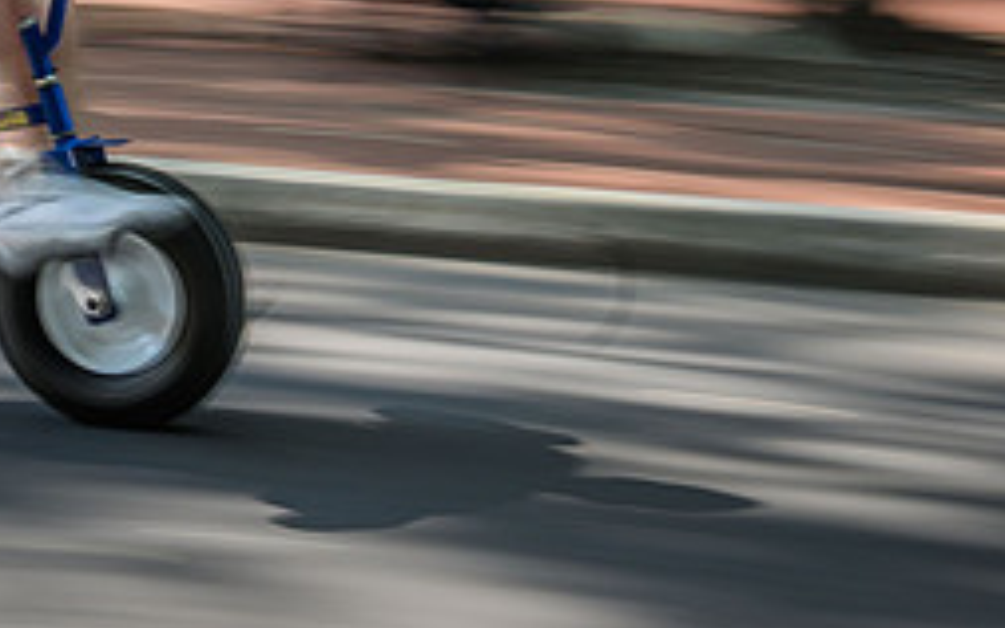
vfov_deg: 9.6
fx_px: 3724
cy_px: 8
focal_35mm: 136
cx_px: -105
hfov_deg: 15.0
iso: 80
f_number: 14
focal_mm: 29
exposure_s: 1/13
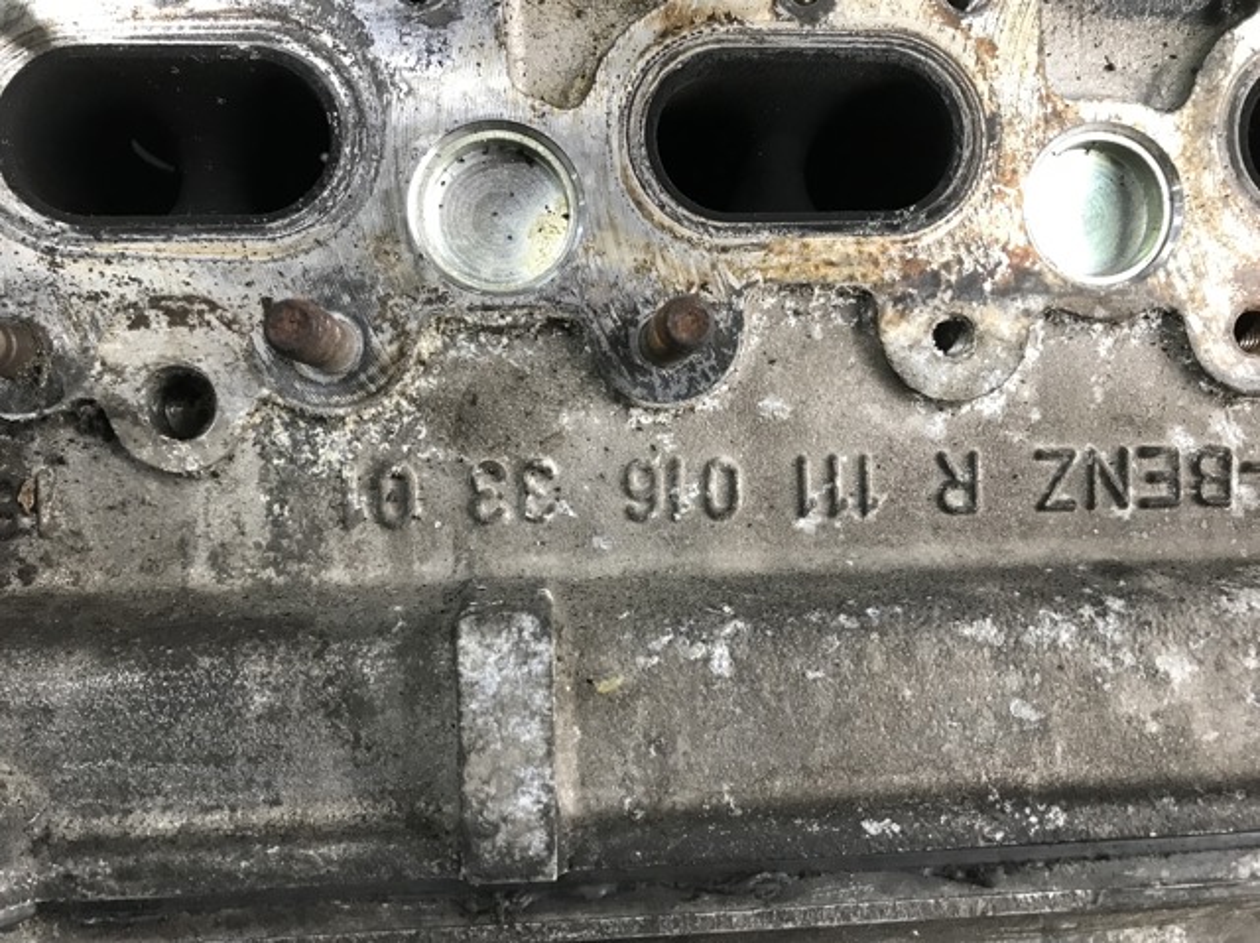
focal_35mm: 28
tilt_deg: -66.5
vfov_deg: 49.7
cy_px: 472
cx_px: 630
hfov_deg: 63.5
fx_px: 1018
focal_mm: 3.99
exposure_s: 1/25
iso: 40
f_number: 1.8
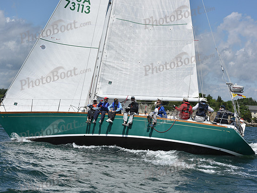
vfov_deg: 19.1
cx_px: 118
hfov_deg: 25.3
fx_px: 572
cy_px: 96
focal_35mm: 77
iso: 250
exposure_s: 1/1250
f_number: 9
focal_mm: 70
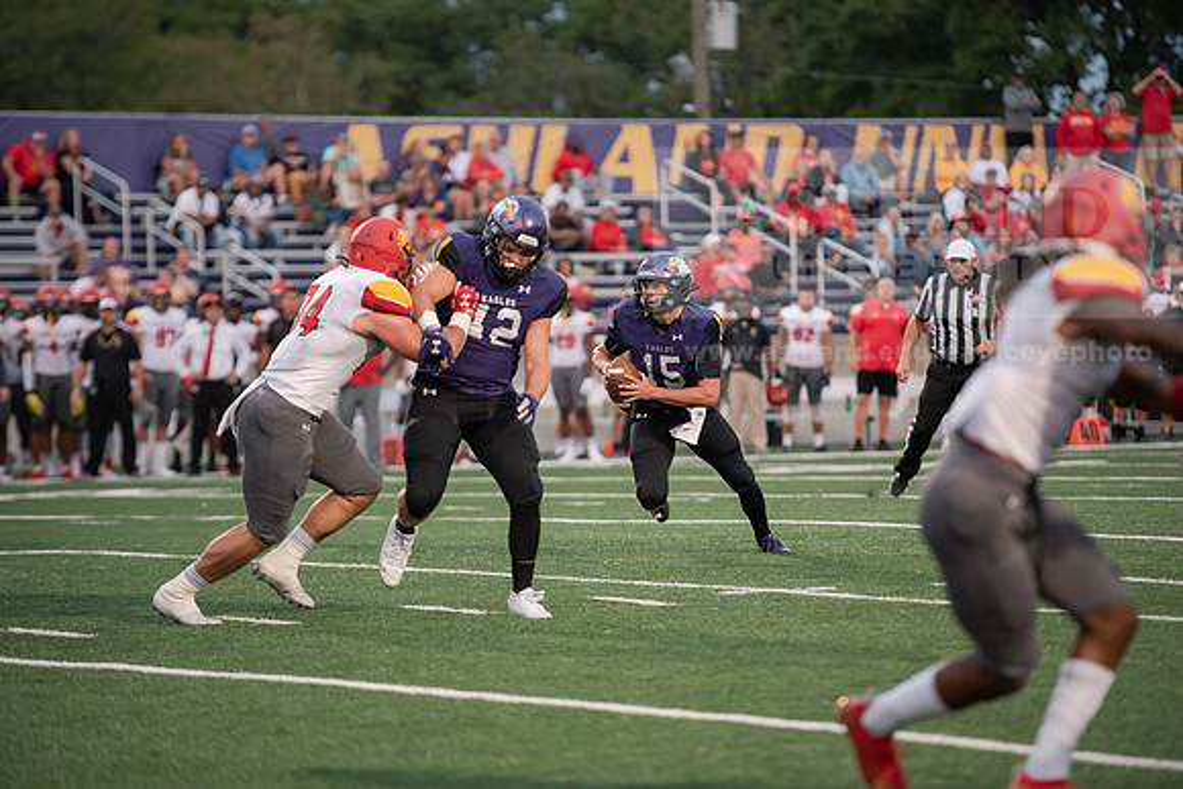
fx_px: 6245
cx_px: 592
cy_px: 394
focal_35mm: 190
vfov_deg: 7.2
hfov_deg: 10.8
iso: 2000
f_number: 2.8
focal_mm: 190
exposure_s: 1/800
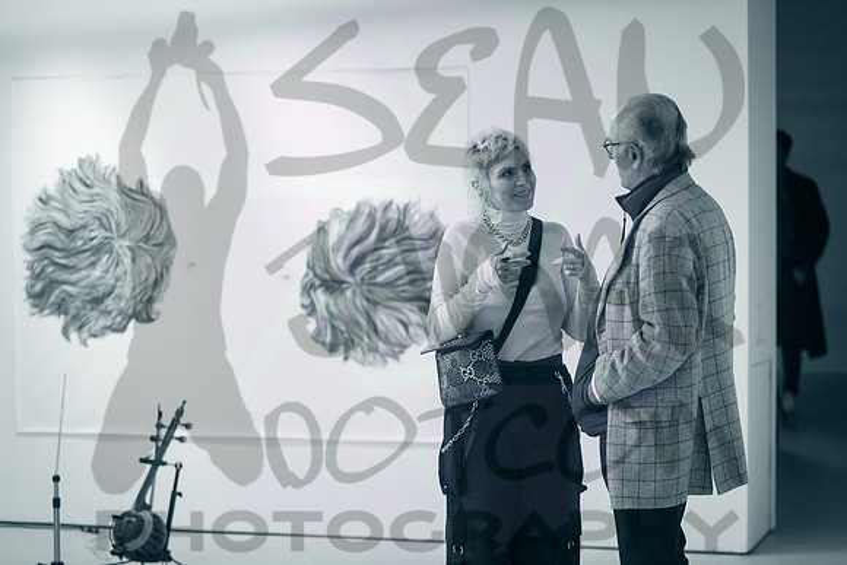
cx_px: 424
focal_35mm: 100
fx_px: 2353
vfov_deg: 13.7
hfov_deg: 20.4
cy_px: 282
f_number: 2.8
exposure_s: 1/400
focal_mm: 100
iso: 2000
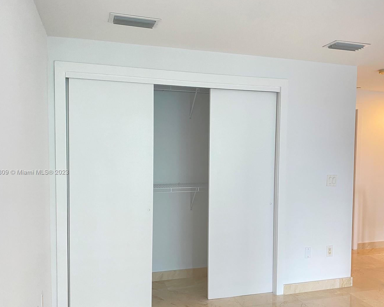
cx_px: 209
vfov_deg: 47.0
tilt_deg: -2.6
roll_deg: -0.6
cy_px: 173
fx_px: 352
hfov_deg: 57.1
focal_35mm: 31
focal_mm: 4.25
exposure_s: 1/60
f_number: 1.8
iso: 125
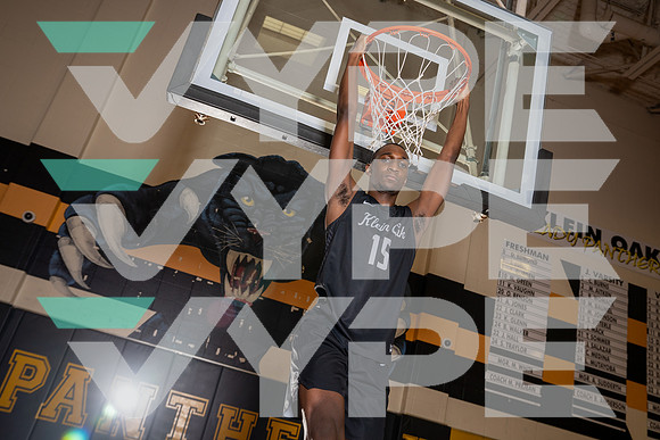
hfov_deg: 58.7
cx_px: 330
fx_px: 587
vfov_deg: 41.1
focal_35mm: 32
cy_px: 220
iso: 320
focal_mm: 32
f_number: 5.6
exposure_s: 1/200
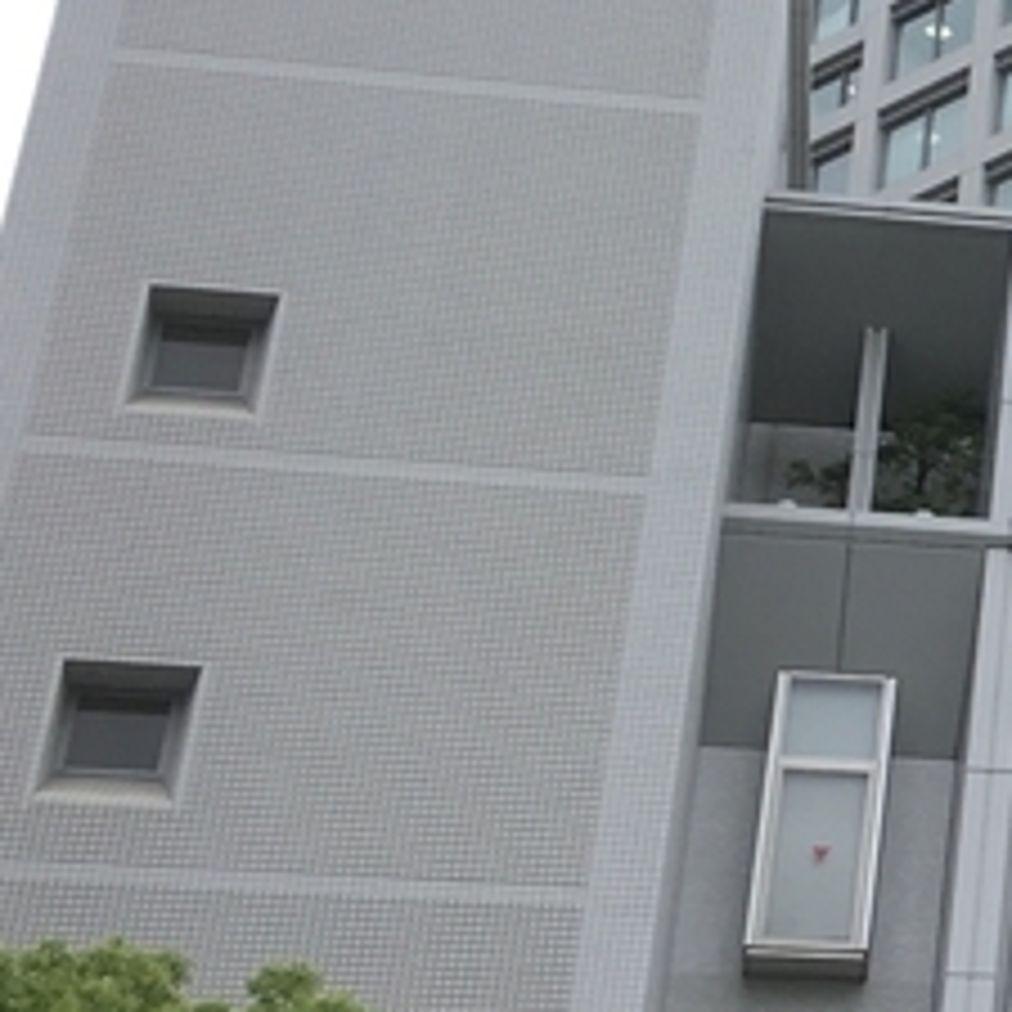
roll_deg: +5.1
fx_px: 4531
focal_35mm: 137
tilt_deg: +35.5
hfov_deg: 11.5
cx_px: 2028
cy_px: 342
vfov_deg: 12.7
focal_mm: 4.15
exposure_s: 1/293
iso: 25
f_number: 2.2
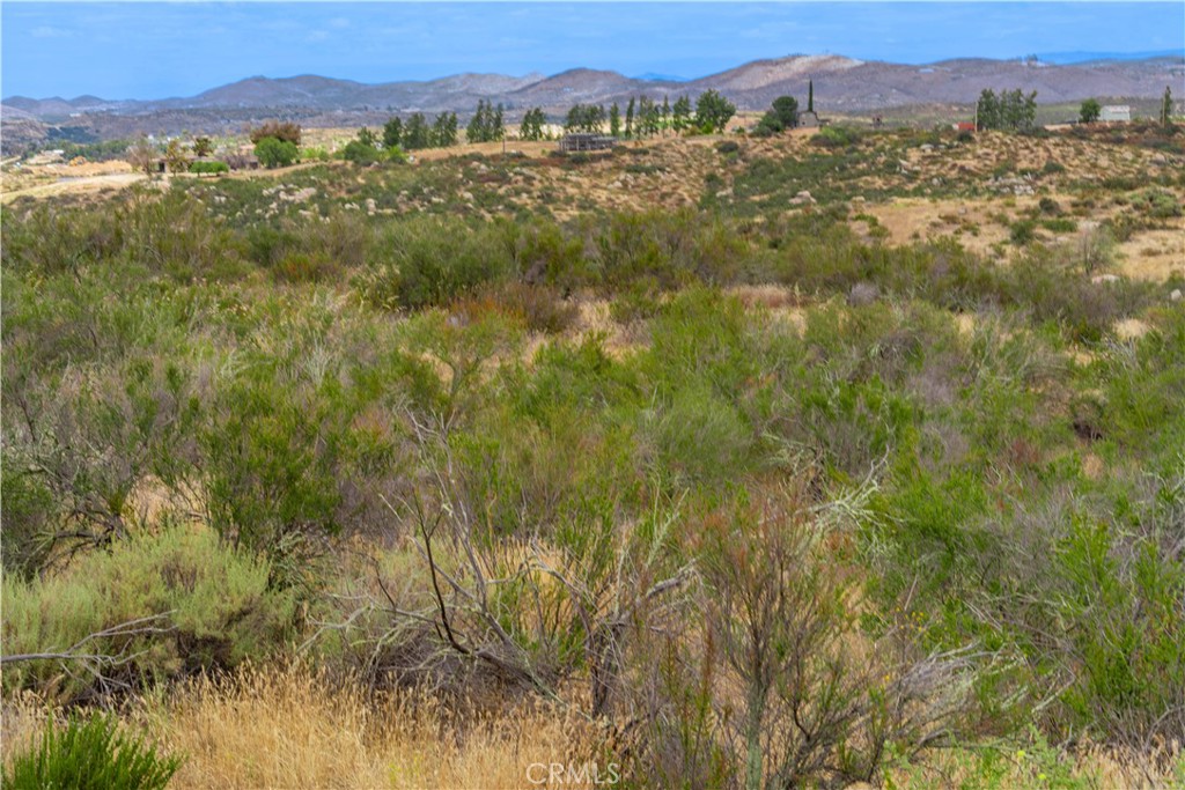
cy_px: 395
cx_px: 592
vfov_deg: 22.6
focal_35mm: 60
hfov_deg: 33.4
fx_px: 1975
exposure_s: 1/200
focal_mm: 60
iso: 100
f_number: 5.6
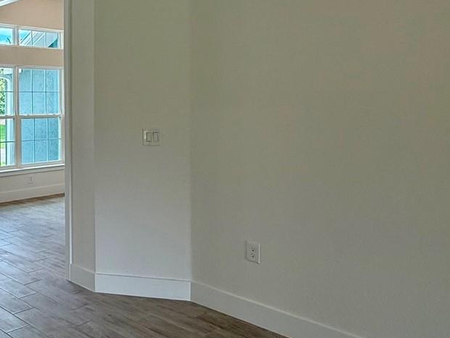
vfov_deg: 39.2
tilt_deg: -0.1
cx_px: 12
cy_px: 111
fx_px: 468
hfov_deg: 44.6
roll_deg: +0.5
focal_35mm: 36
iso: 64
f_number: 2.2
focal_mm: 2.22
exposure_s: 1/120
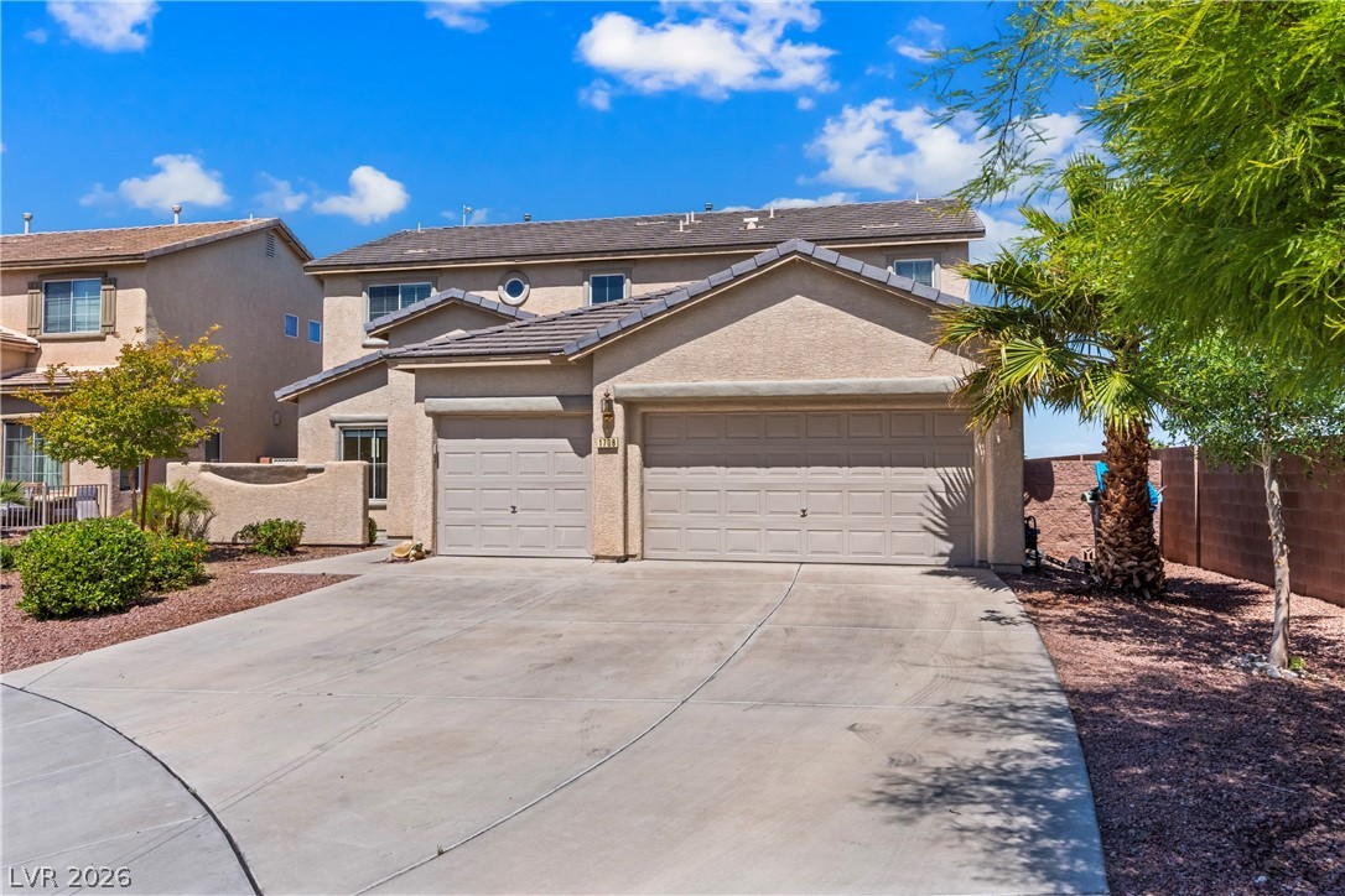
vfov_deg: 51.3
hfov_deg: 71.5
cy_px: 448
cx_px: 672
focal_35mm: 25
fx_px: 934
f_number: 8
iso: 400
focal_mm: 25
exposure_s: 1/8000
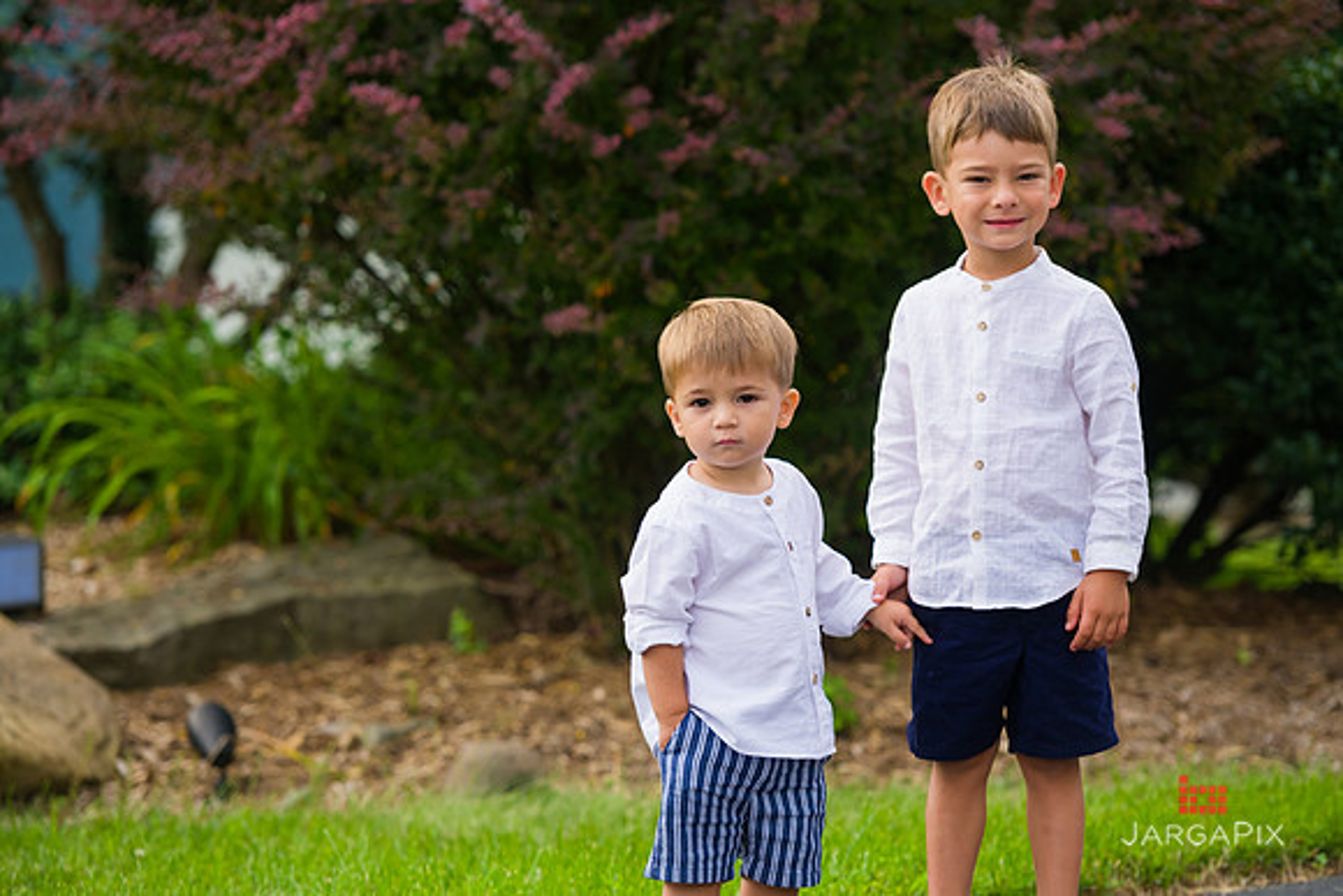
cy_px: 448
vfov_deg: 9.2
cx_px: 672
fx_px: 5597
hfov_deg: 13.7
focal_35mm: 150
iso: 200
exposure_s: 1/640
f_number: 4
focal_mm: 150
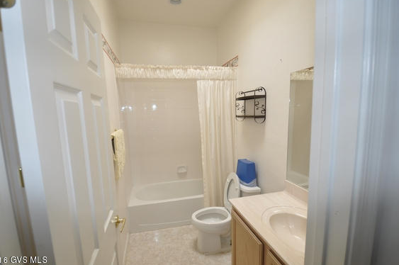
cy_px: 131
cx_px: 190
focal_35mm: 16
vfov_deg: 73.6
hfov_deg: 96.7
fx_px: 177
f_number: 4
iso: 200
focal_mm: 10
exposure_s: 1/60
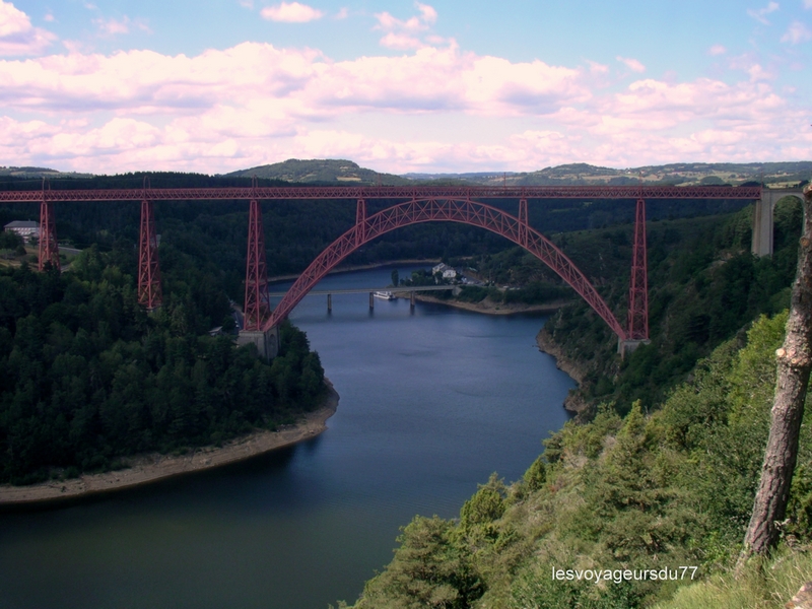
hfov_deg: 50.1
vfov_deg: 38.7
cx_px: 406
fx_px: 868
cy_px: 304
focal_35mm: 37
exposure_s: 1/80
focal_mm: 5.7
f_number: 6.9
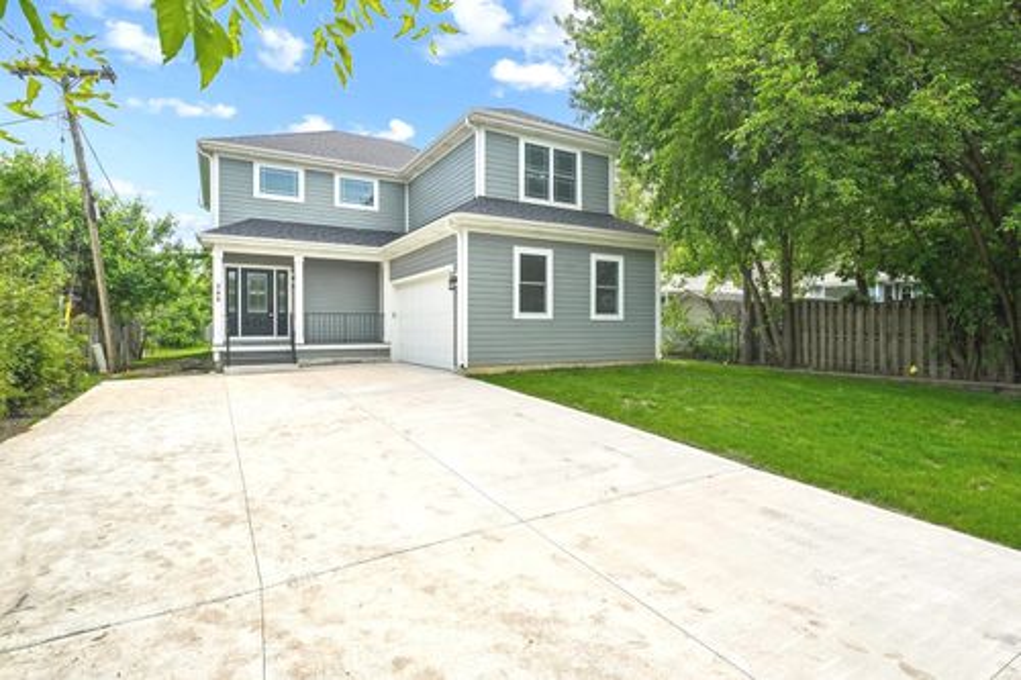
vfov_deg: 68.2
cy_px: 340
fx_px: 502
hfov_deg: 91.0
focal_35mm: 18
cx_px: 510
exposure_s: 1/1000
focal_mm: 17.7
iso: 400
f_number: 8
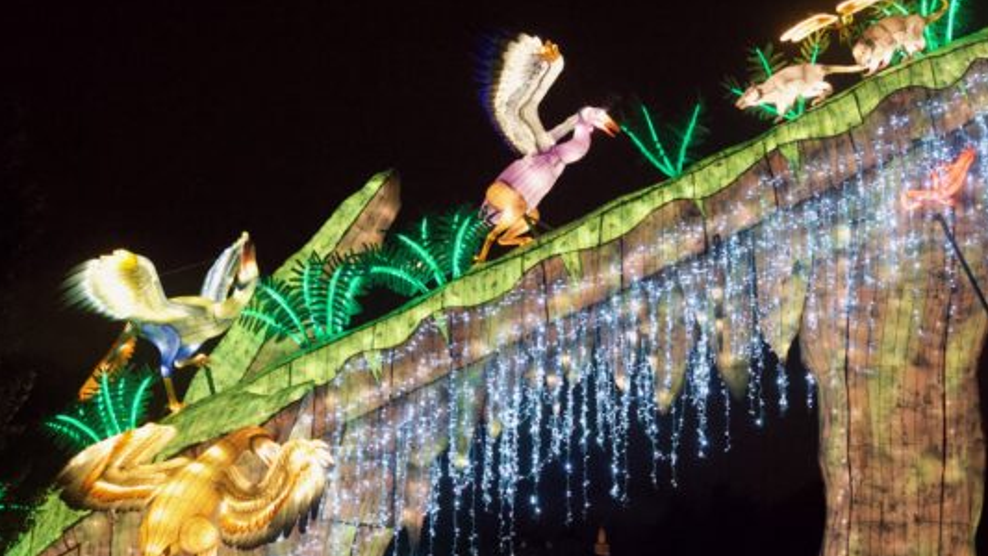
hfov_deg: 38.5
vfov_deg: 22.2
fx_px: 1415
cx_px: 521
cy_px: 348
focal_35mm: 54
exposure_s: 1/125
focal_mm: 27
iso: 12800
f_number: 7.1
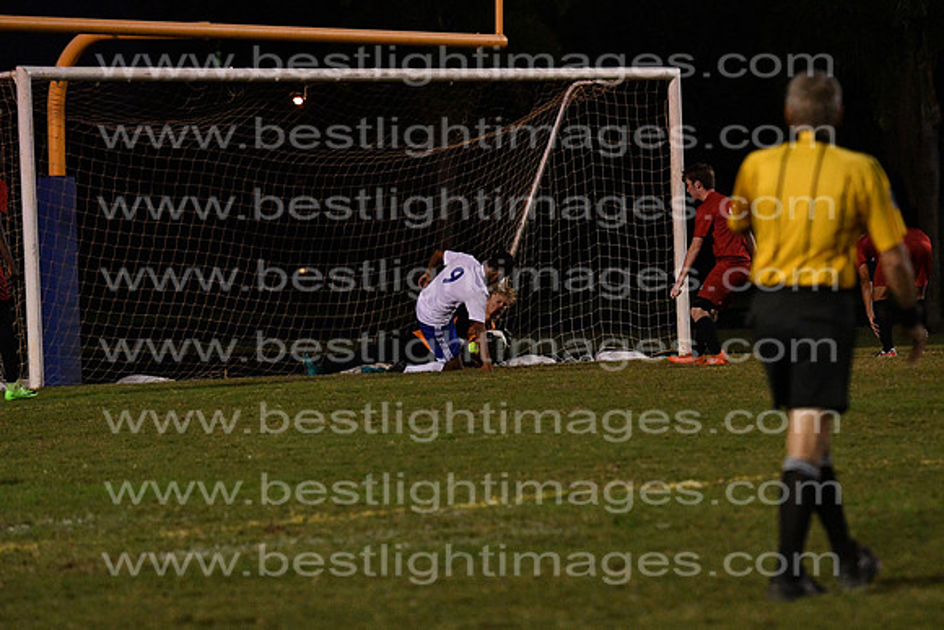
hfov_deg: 9.5
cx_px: 472
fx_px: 5704
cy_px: 315
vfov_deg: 6.3
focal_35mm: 218
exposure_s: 1/1250
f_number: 4
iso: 6400
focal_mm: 145
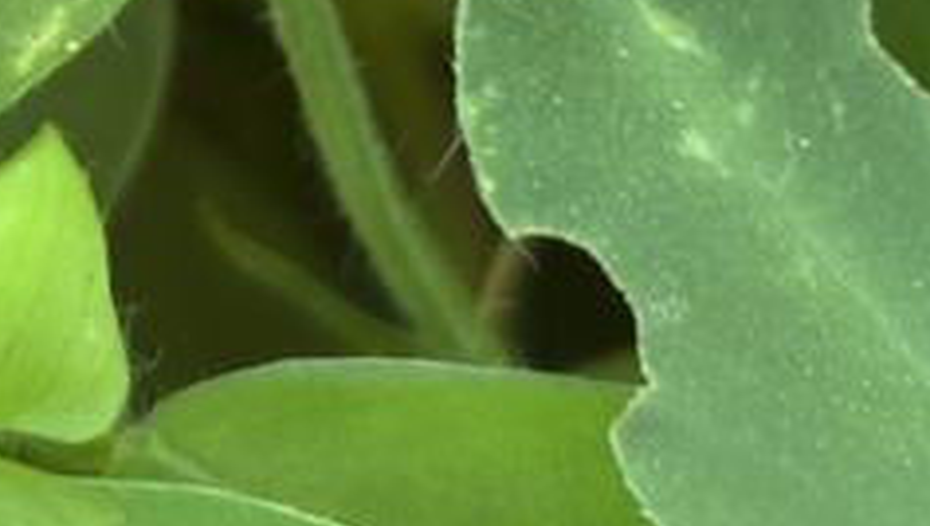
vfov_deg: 7.0
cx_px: -6
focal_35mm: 167
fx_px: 4123
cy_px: -601
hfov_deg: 12.7
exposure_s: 1/172
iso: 50
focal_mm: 5.96
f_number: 1.6
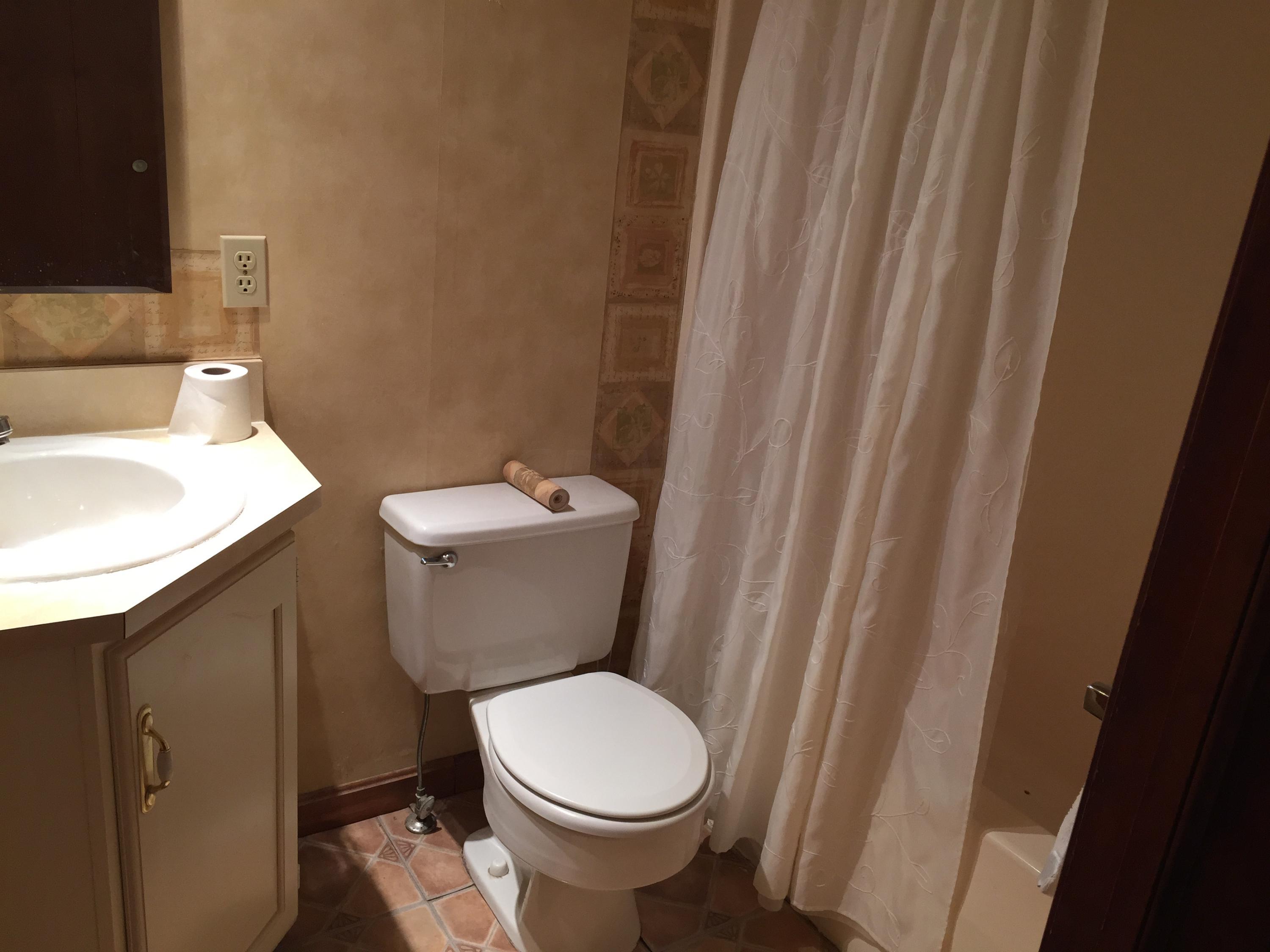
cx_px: 635
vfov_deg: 48.2
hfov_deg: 61.7
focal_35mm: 29
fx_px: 1064
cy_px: 476
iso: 80
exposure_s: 1/30
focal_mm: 4.15
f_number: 2.2
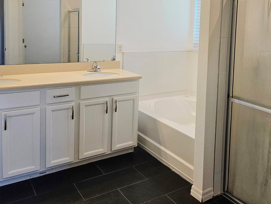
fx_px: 274
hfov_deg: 51.7
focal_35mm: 35
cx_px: 179
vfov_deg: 39.6
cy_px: 50
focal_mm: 5.4
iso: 80
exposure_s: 1/120
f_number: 1.8
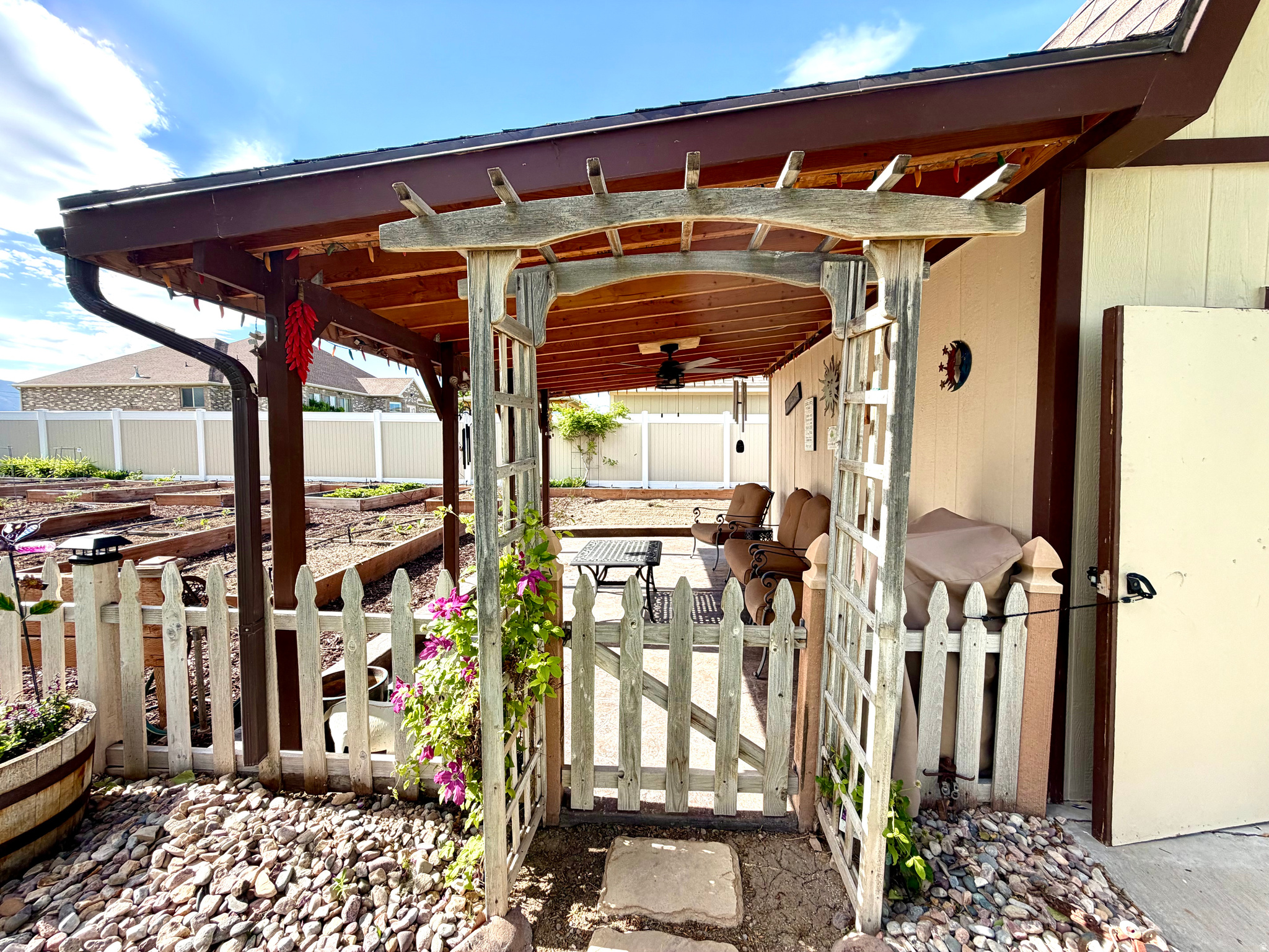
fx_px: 513
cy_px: 476
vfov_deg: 85.7
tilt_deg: -4.0
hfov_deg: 102.1
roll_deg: +0.6
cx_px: 634
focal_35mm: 14
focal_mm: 2.22
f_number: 2.2
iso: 50
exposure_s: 1/502
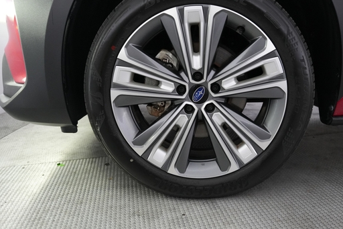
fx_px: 286
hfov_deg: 61.6
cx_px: 200
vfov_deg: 43.4
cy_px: 95
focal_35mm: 30
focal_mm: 24
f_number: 2.8
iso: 4000
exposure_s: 1/160
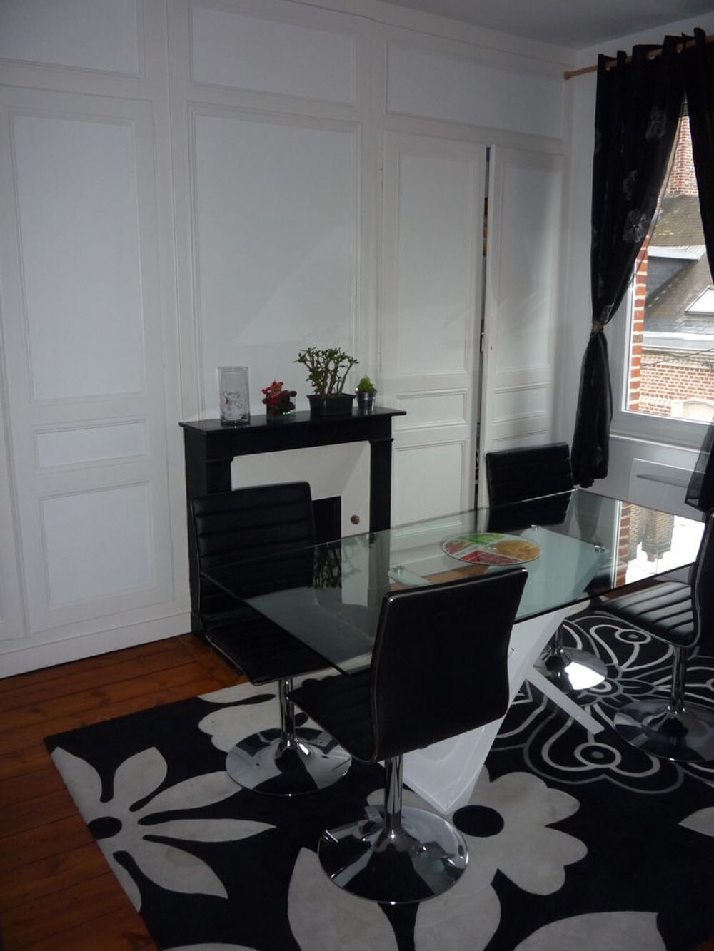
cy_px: 476
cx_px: 357
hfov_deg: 46.8
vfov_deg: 60.0
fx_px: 825
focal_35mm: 30
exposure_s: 1/30
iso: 200
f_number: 3.3
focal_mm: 5.2
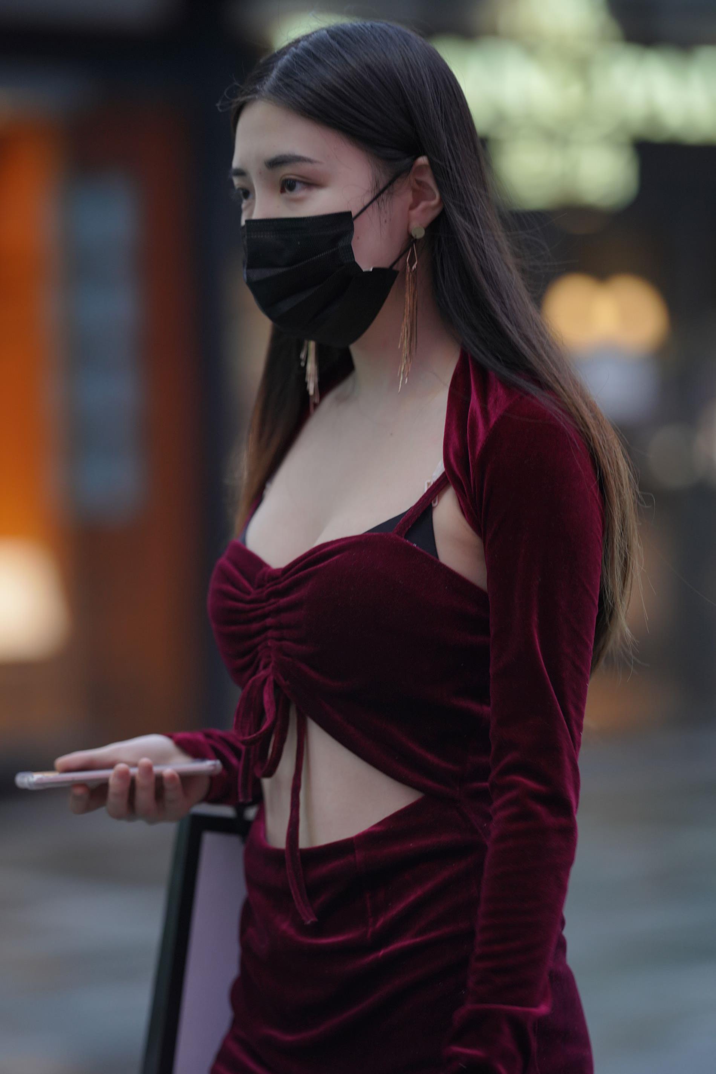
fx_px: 4028
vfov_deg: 15.2
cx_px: 358
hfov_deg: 10.2
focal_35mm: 135
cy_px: 537
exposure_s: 1/320
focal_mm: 135
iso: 640
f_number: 2.2
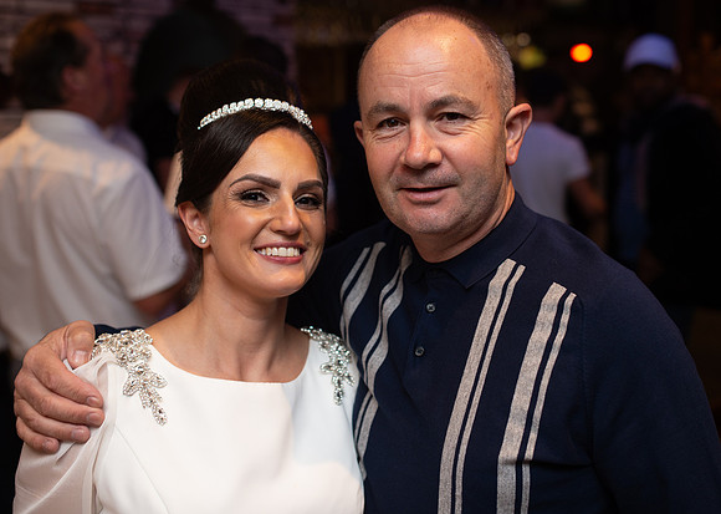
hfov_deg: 42.3
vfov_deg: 30.7
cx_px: 404
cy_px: 195
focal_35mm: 45
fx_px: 930
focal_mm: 35
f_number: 2.5
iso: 250
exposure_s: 1/100
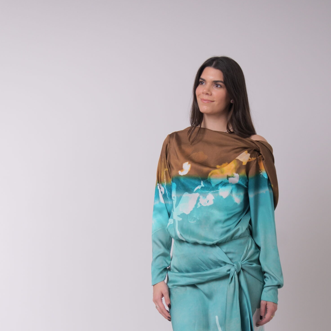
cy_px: 253
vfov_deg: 22.0
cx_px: 192
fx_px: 841
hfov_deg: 22.2
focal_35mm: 78
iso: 400
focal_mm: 35
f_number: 5.6
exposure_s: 1/250
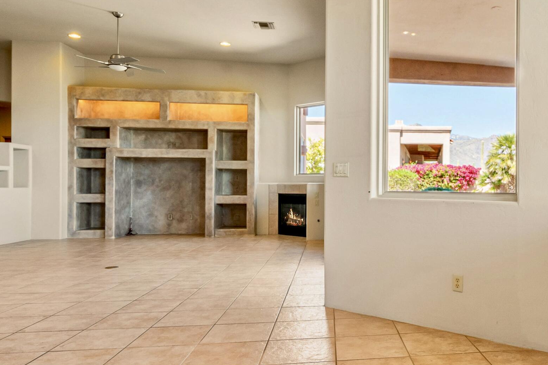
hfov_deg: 60.5
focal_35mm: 29
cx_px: 405
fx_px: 441
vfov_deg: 44.9
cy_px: 203
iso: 320
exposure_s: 1/6
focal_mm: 10
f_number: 10
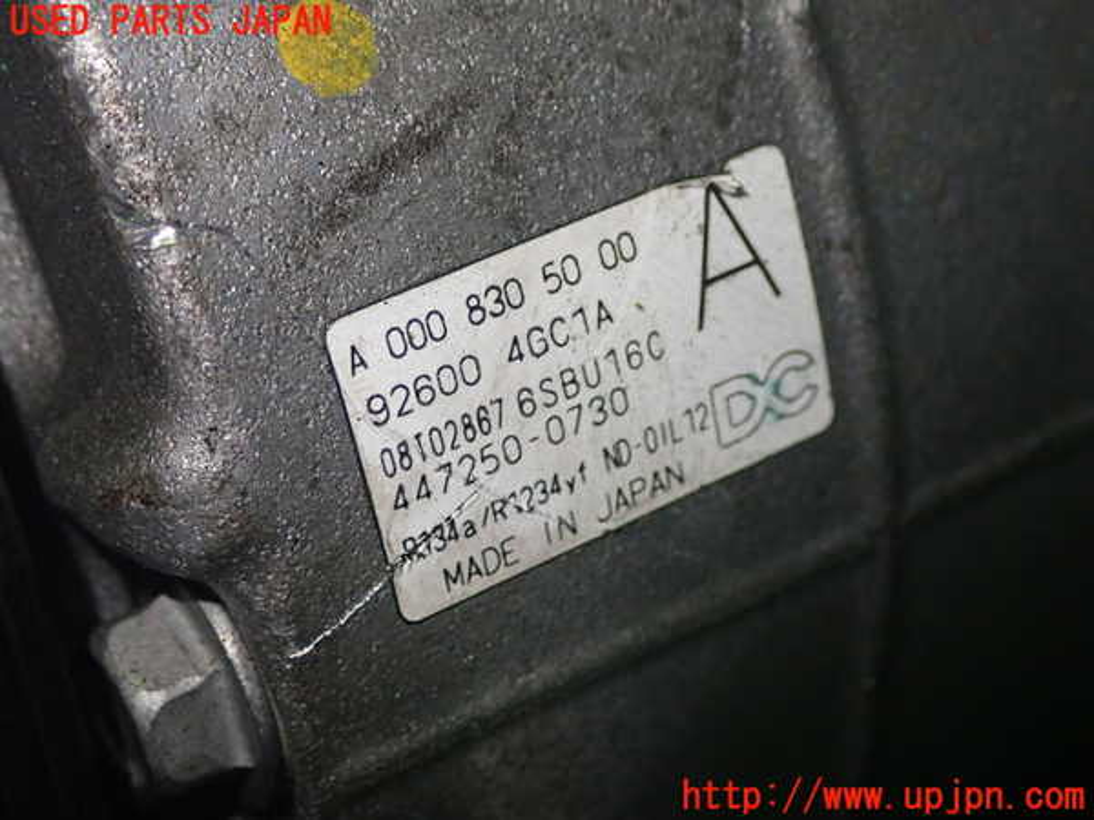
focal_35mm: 71
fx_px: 2244
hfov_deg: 27.4
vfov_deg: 20.7
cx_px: 547
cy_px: 410
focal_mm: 12.73
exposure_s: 1/60
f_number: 3.9
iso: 500
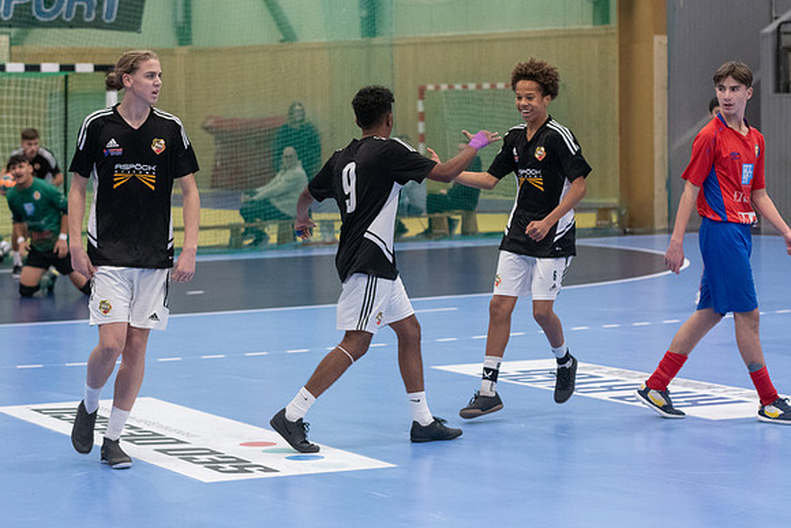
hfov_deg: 19.5
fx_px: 2308
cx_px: 396
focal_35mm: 105
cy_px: 264
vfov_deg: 13.0
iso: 7200
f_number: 3.5
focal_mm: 70
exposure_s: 1/500
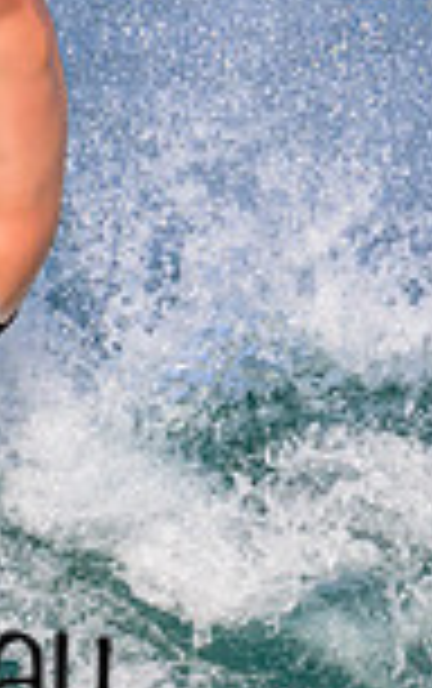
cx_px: -117
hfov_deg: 0.5
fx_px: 53611
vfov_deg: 0.7
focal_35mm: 2854
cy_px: 743
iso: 720
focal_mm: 620
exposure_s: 1/2000
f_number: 11
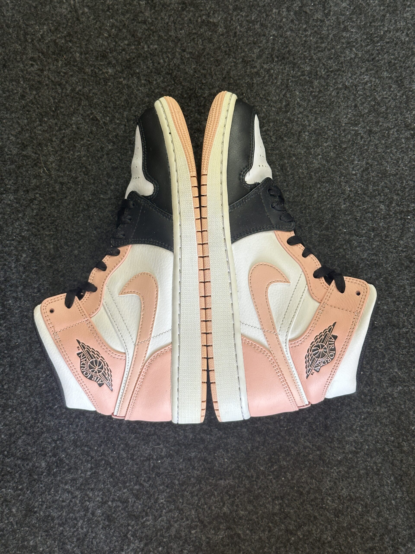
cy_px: 277
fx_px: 767
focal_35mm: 48
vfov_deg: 39.7
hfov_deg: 30.3
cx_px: 208
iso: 80
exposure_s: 1/50
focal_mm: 6.86
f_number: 1.78
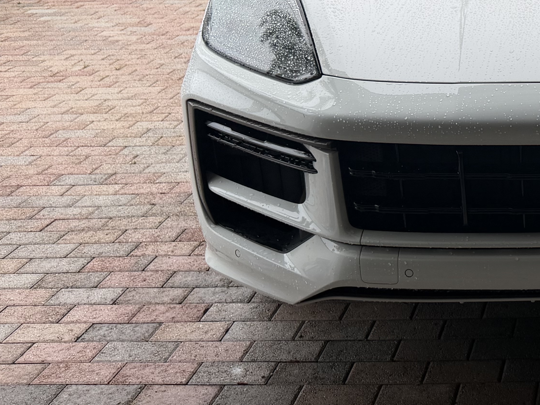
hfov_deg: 27.7
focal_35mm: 61
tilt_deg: -16.7
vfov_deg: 23.4
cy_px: 42
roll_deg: +0.2
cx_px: 650
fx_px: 952
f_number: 1.78
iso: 80
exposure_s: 1/868
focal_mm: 6.76
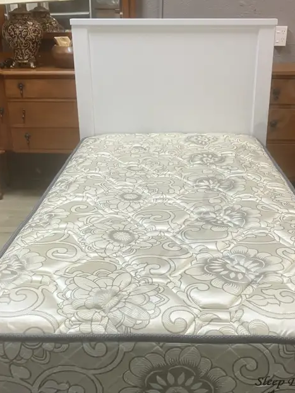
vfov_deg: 40.7
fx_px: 523
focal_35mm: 46
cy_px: 267
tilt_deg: -24.6
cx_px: 164
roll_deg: +1.1
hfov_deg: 31.5
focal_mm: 3.99
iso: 64
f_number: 1.8
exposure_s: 1/50
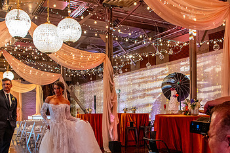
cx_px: 130
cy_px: 125
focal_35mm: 41
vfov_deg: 31.6
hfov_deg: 47.4
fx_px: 262
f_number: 5
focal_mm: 24
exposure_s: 1/125
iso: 8000
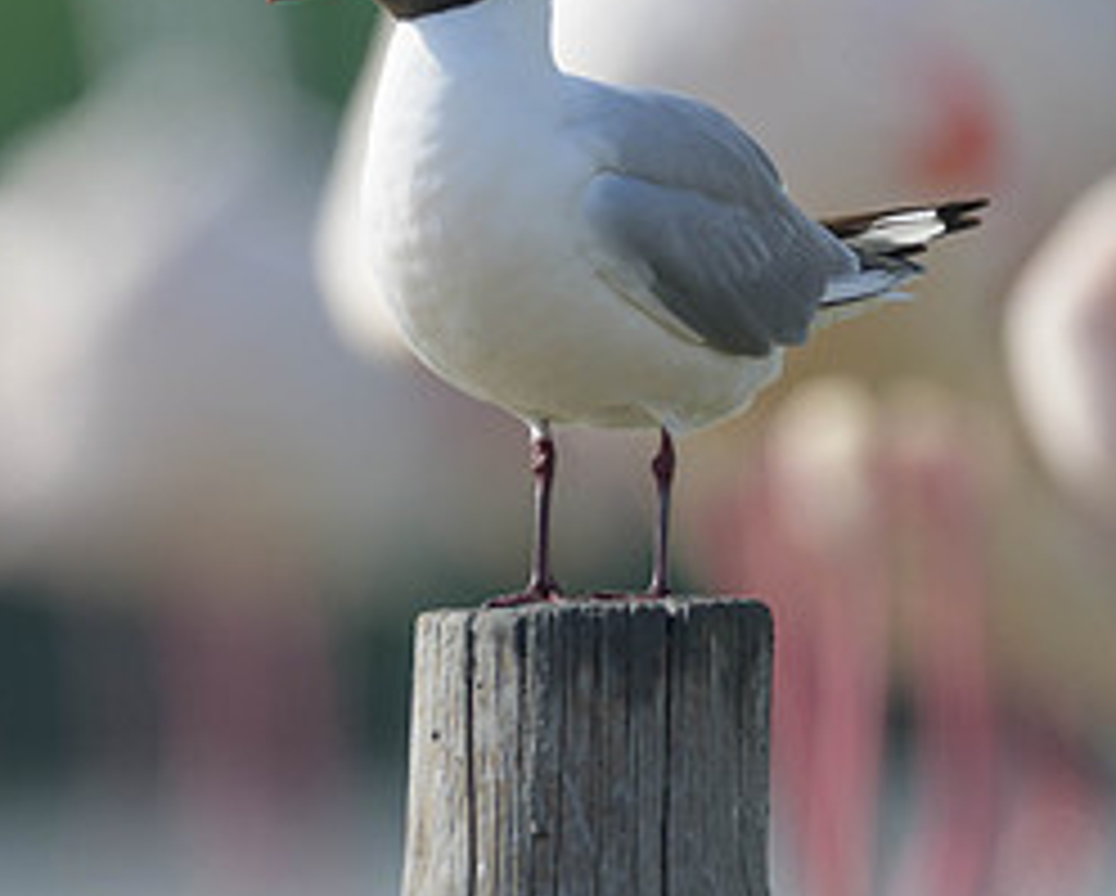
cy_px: 186
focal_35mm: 2515
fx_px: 83167
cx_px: 82
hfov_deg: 0.8
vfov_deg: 0.6
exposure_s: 1/1250
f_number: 4
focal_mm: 560
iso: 110
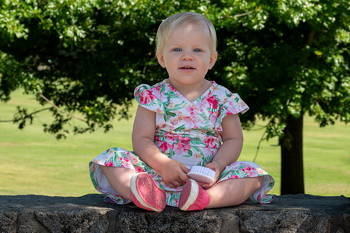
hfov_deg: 16.4
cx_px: 178
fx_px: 1213
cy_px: 67
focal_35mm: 125
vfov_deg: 11.0
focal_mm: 31.33
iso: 100
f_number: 4
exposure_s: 1/400
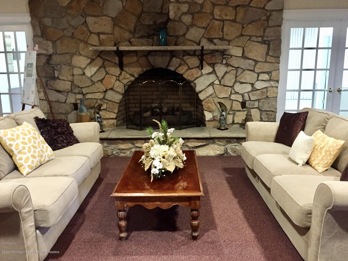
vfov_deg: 48.2
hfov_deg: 61.7
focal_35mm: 29
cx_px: 174
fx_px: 292
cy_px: 130
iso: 250
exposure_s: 1/20
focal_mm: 4.15
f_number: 2.2
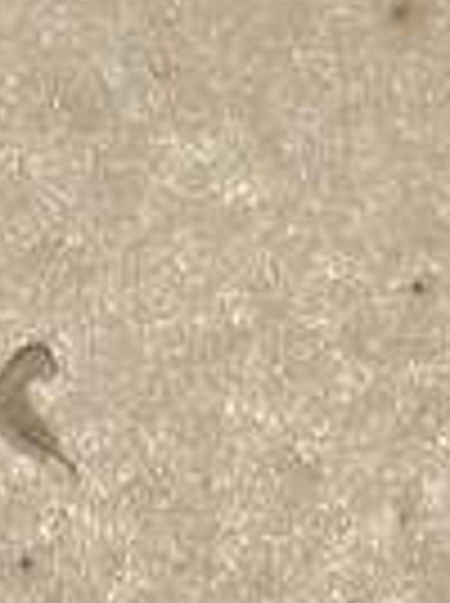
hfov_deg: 3.3
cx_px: -540
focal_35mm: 440
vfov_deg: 4.5
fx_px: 7651
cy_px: 1116
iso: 250
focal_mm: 6.19
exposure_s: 1/100
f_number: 1.65
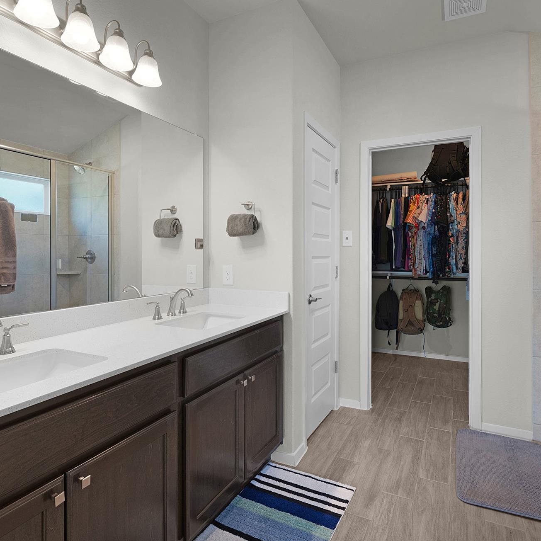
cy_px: 262
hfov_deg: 74.8
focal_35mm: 20
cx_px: 272
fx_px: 354
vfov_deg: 74.8
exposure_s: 1/5
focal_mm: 10
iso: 100
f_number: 8
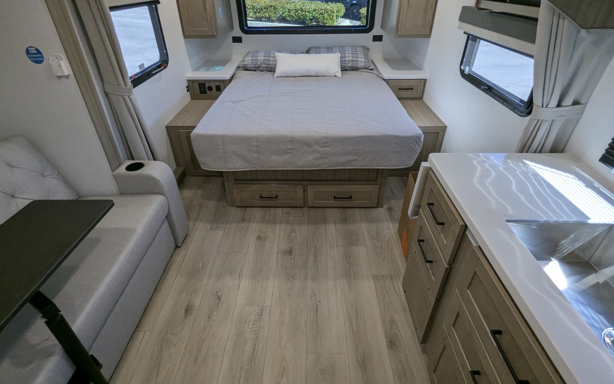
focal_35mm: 18
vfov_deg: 64.8
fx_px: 301
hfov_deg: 91.1
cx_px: 305
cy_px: 171
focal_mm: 2.35
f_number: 2.2
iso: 170
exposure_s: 1/210
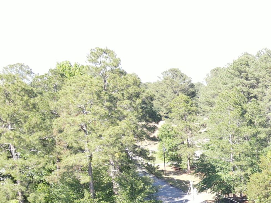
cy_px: 219
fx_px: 579
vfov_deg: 19.2
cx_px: 386
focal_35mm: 74
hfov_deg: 22.5
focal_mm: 4.5
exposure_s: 1/100
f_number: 2.8
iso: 100
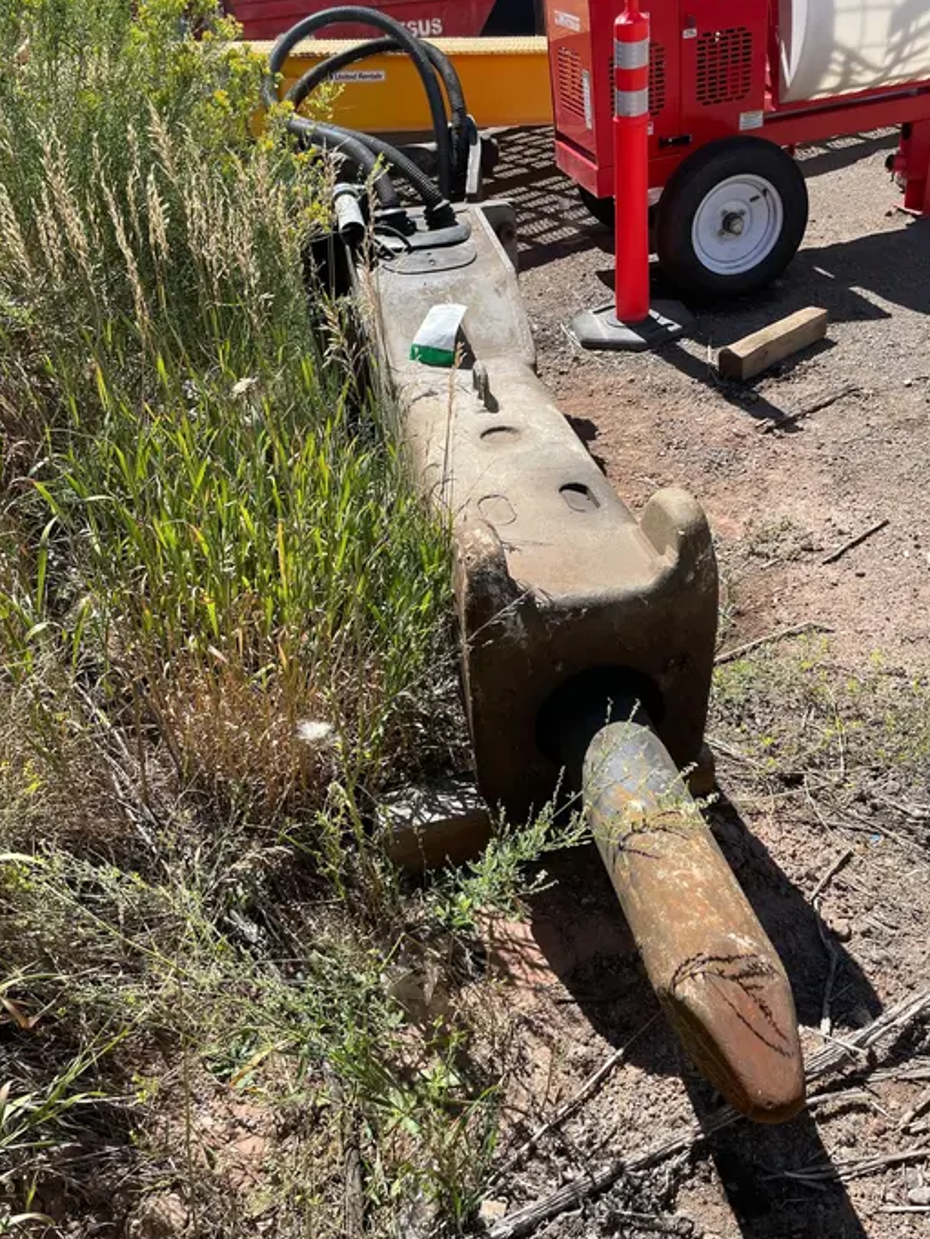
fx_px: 1003
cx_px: 497
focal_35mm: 28
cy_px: 641
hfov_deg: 49.7
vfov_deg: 63.4
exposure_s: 1/2564
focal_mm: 4.2
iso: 50
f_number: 1.6
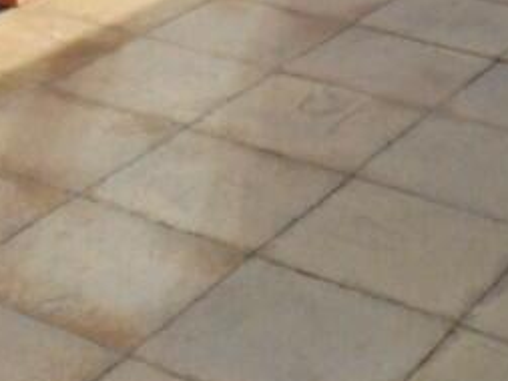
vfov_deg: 13.5
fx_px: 1424
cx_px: 114
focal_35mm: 97
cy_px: -327
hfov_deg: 20.0
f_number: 3.2
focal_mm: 3.9
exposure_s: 1/1000
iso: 80
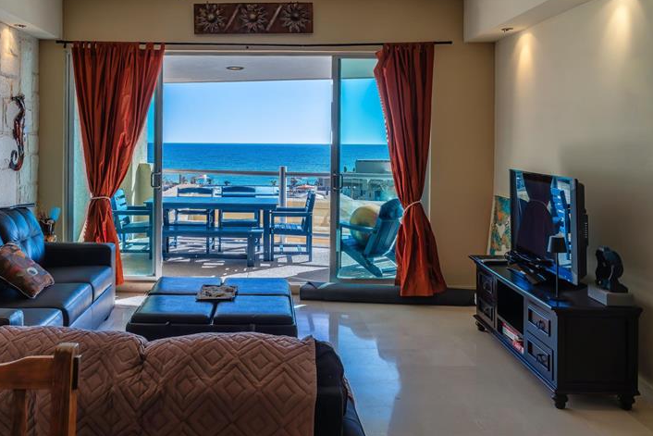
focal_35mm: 29
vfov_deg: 44.3
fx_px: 526
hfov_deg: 63.1
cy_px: 146
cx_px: 262
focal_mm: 20
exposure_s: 1/1500
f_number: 9.5
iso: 320
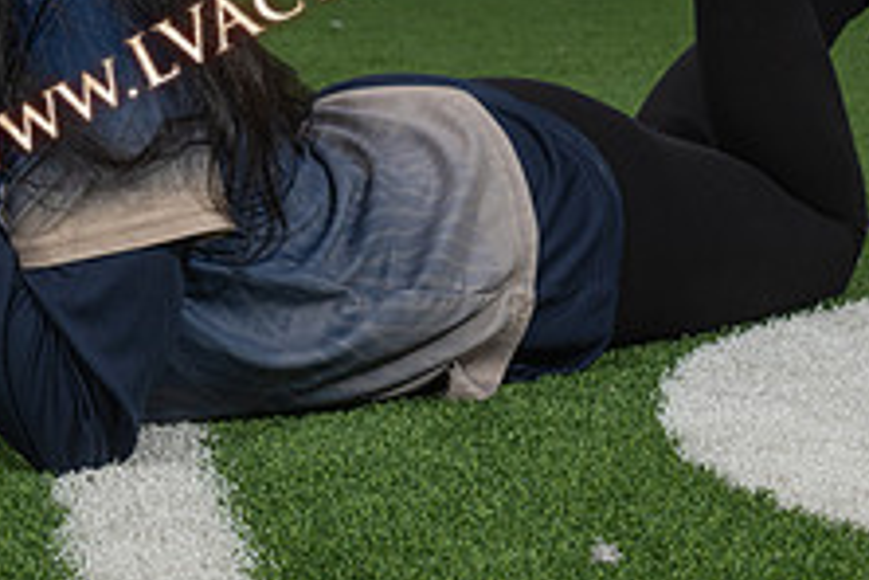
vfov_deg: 10.3
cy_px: 23
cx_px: 234
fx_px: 3186
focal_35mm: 132
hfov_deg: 15.5
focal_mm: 48
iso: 160
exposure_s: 1/200
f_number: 8
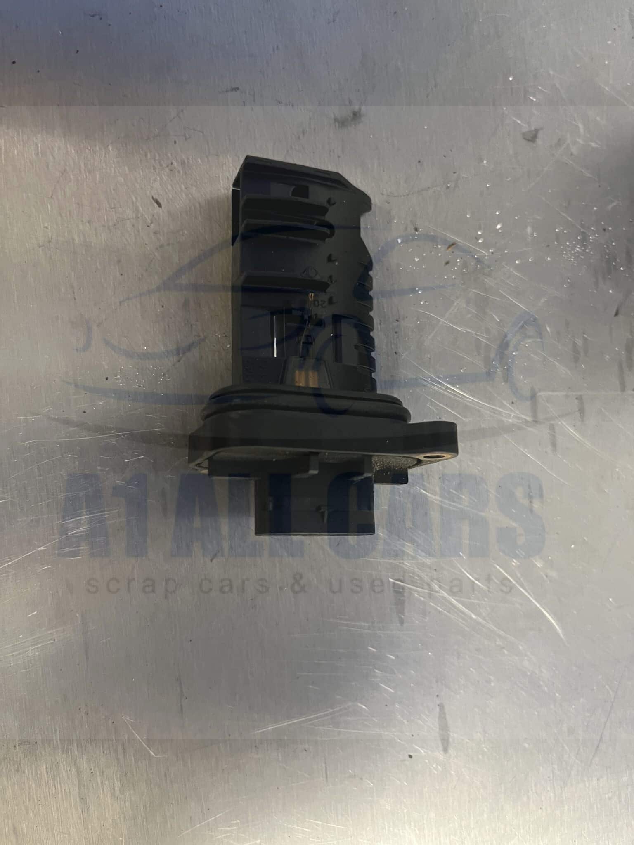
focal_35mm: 26
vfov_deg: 67.3
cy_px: 422
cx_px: 317
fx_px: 635
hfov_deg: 53.1
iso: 500
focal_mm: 5.1
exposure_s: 1/33
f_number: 1.6
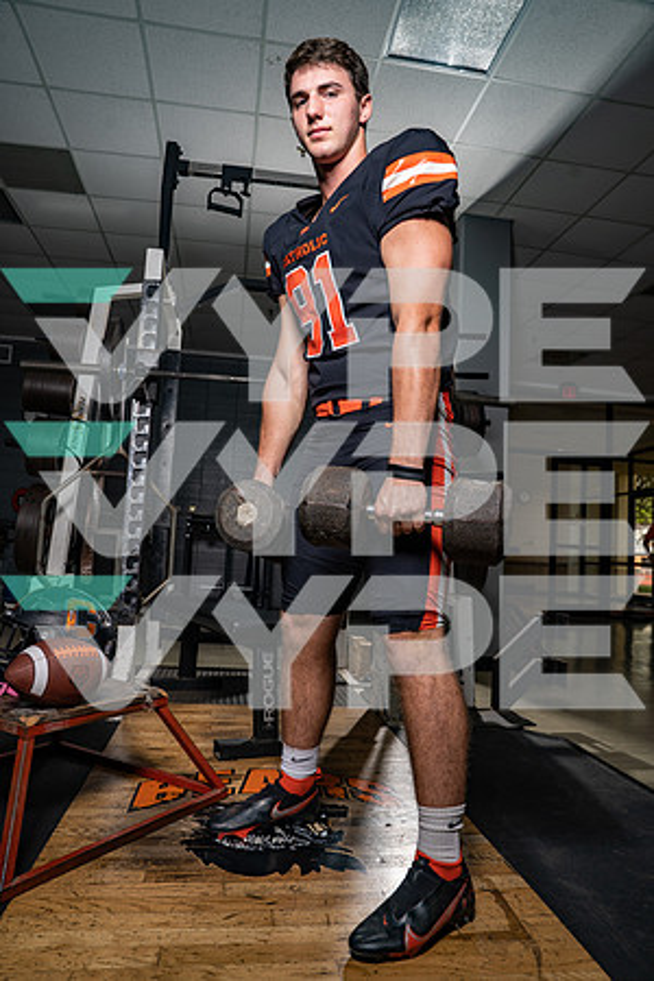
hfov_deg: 53.1
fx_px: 654
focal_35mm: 24
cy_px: 490
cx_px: 327
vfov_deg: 73.7
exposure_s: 1/250
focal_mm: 24
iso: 200
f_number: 6.3
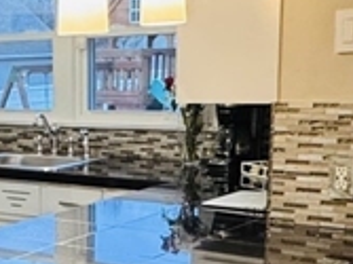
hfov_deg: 21.5
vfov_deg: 16.8
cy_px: 256
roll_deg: +2.2
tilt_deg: -13.6
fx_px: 876
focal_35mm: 86
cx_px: -47
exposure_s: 1/60
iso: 250
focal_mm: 2.22
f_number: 2.2
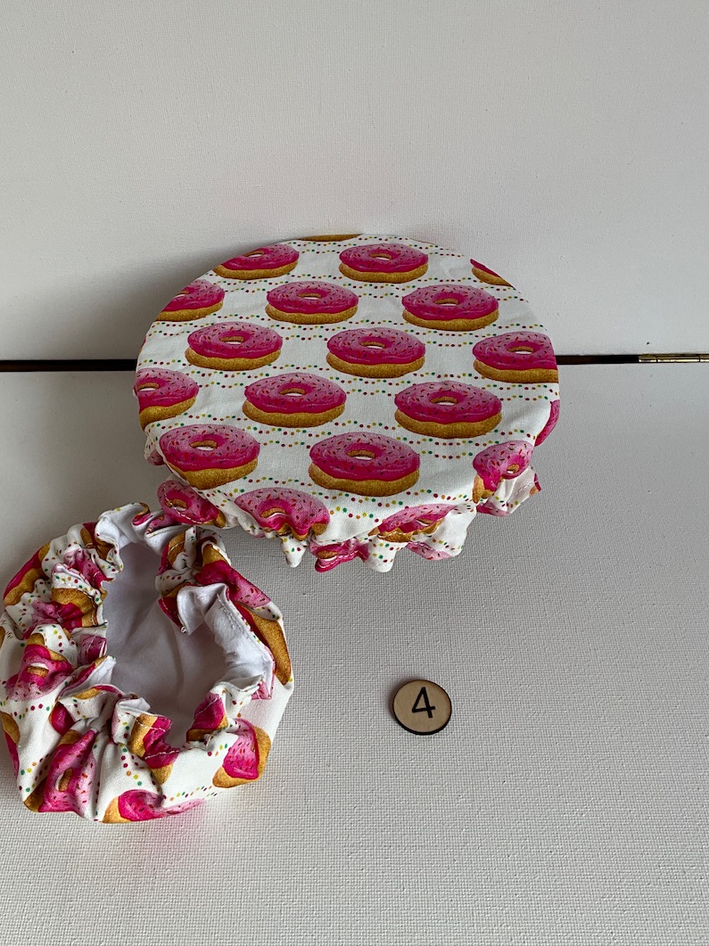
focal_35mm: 35
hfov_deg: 40.5
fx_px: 956
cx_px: 292
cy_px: 406
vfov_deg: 52.5
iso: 20
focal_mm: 3
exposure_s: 1/234
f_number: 1.8
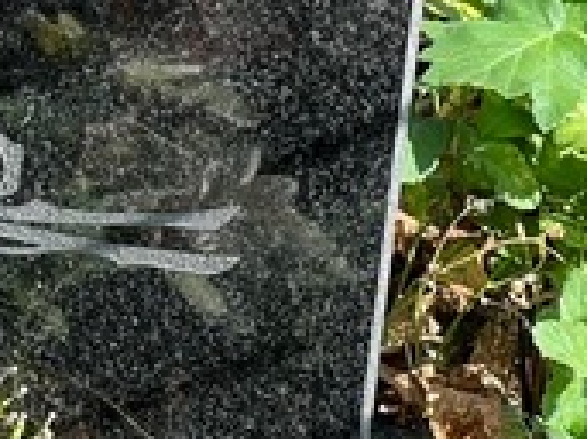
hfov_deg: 5.4
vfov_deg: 4.1
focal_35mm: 361
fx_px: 6117
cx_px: -360
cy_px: -261
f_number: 2.8
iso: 32
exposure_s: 1/129
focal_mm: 9
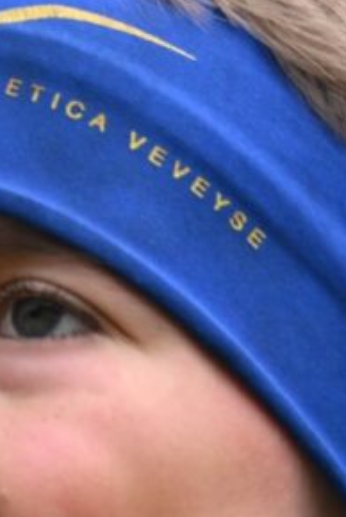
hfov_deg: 1.6
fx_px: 12411
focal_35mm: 863
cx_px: -16
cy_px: 902
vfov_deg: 2.4
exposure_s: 1/800
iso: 1000
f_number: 7.1
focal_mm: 145
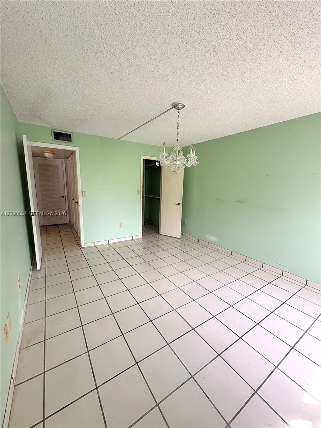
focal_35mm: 14
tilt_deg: -8.2
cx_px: 160
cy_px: 214
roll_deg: -1.8
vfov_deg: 102.1
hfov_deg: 85.7
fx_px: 173
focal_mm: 2.22
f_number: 2.2
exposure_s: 1/99
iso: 50
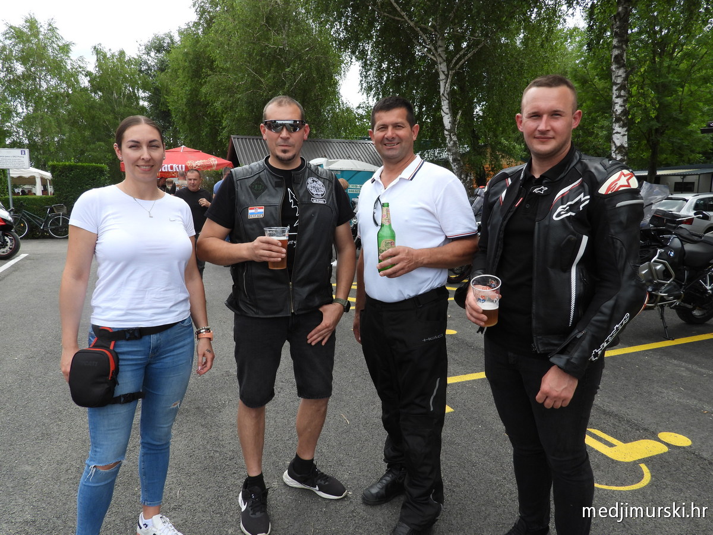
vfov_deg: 56.8
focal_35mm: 24
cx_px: 356
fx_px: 494
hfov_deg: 71.6
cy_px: 268
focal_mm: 4.3
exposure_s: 1/800
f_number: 2.8
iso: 100
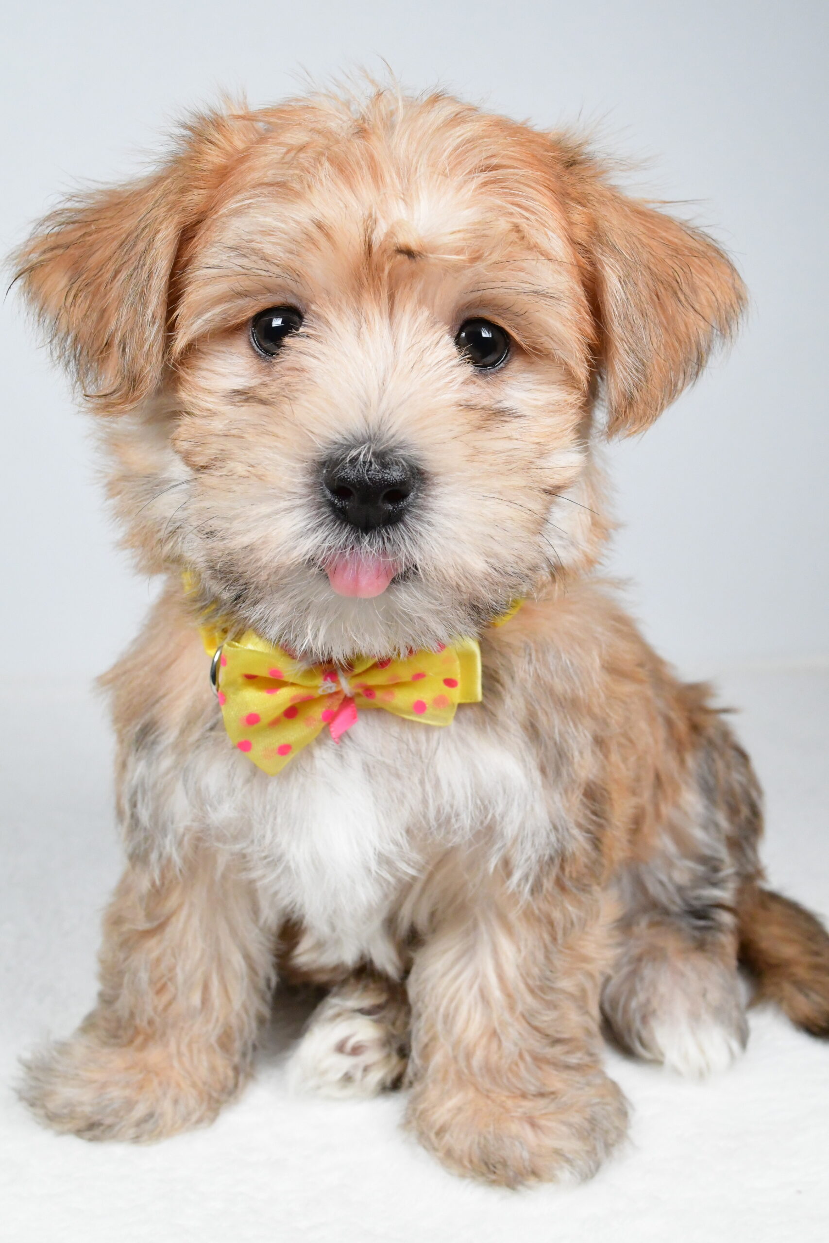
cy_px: 622
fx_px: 1450
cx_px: 414
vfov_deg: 46.4
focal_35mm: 42
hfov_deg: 31.9
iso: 5000
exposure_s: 1/1250
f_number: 10
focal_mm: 28
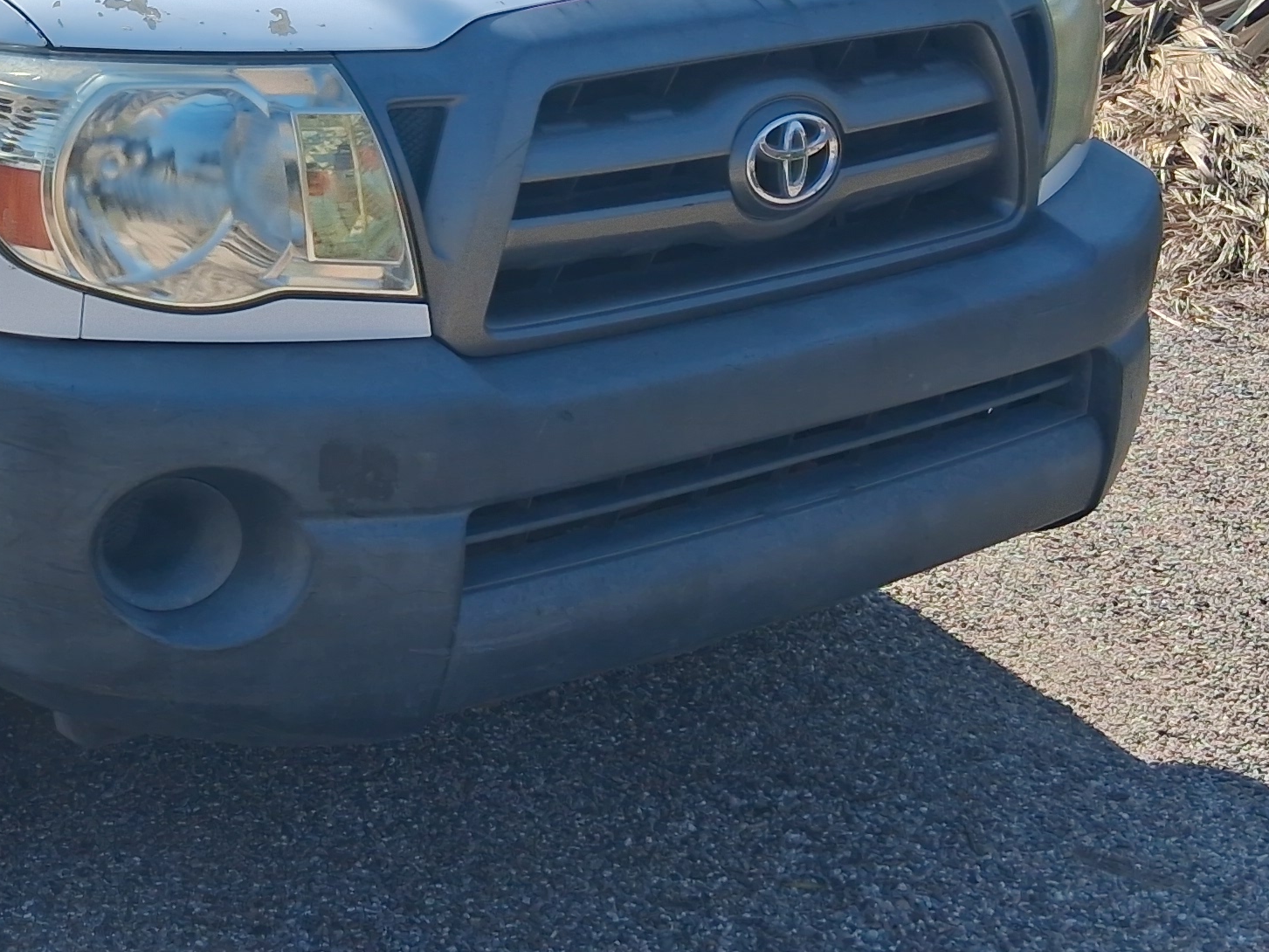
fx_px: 2676
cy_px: 154
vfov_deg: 19.9
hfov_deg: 25.6
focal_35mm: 73
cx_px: 52
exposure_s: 1/1239
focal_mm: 3.98
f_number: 1.8
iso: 25
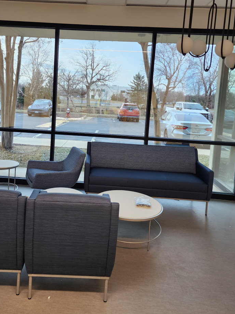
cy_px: 124
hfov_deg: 46.3
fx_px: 272
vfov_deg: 59.4
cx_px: 85
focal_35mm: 30
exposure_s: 1/180
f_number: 1.8
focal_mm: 6.4
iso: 160
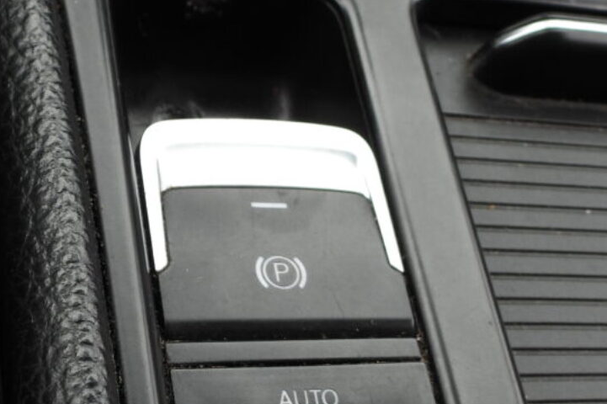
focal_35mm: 74
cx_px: 251
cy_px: 242
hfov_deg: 27.3
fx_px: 1247
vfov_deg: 18.4
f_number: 3.2
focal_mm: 5.8
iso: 100
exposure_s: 1/80
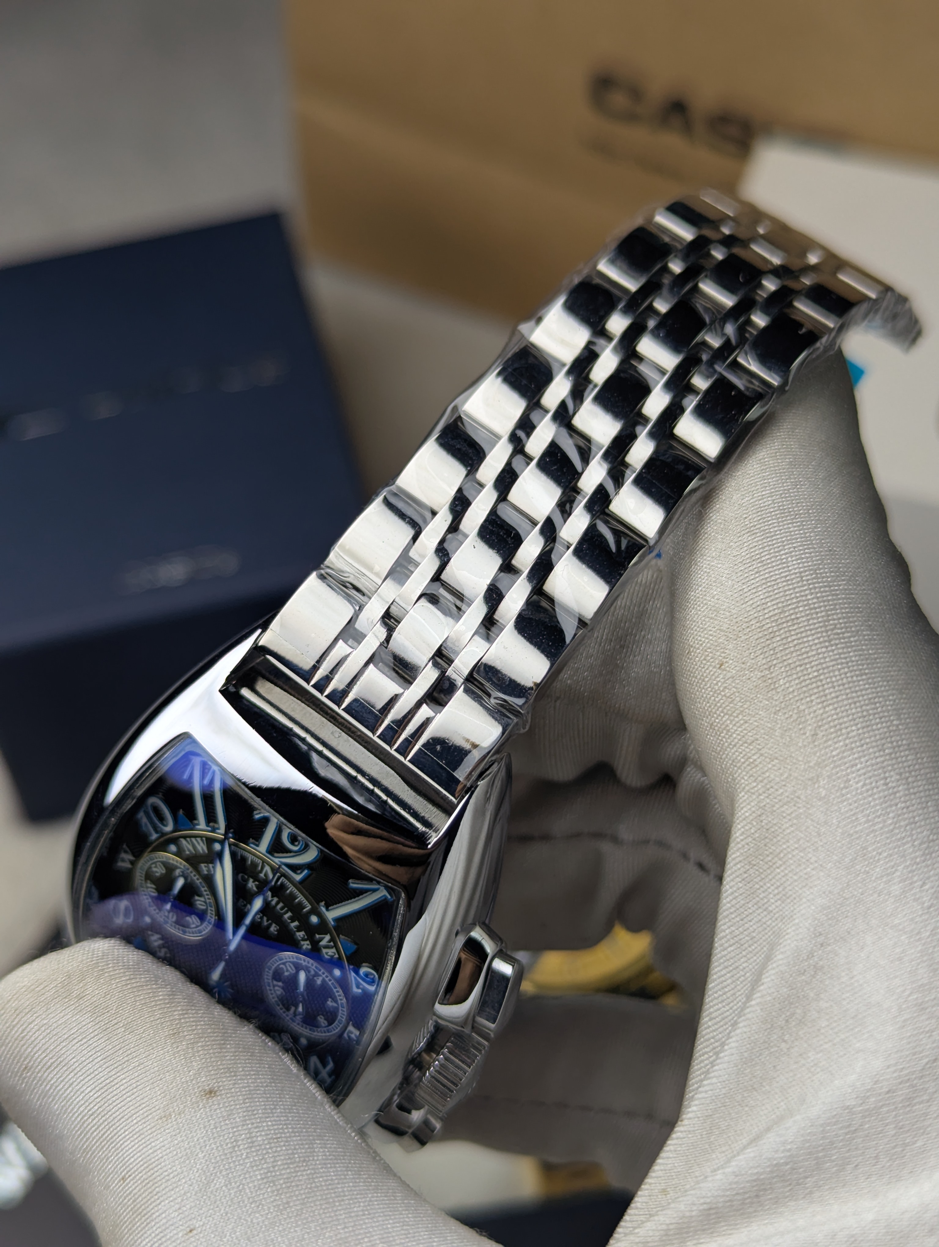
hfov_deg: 30.3
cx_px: 470
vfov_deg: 39.6
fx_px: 1732
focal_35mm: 48
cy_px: 624
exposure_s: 1/447
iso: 45
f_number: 1.85
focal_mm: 6.81
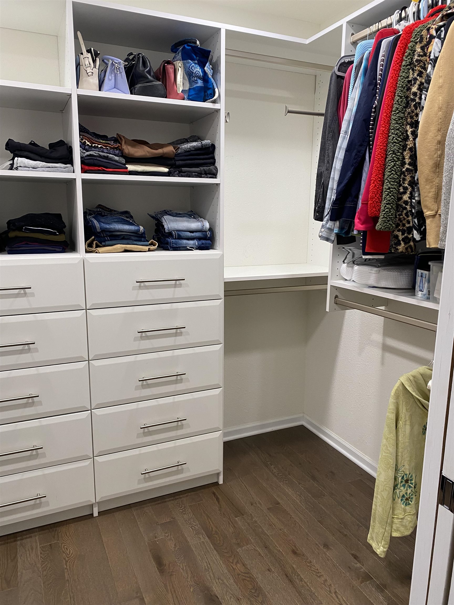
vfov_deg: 67.3
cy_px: 302
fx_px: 455
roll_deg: -0.1
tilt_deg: -10.4
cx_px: 227
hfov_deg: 53.1
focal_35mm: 26
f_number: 1.8
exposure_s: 1/60
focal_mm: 4.25
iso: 80
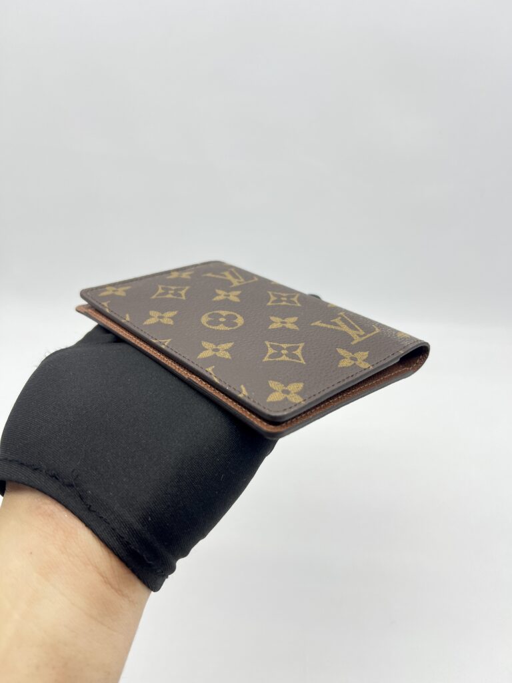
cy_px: 342
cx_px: 256
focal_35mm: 26
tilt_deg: -29.7
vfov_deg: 67.3
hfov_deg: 53.1
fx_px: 513
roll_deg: +0.0
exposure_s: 1/114
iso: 32
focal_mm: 5.7
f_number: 1.5
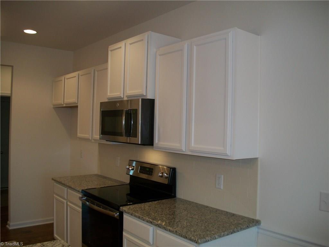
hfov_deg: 56.8
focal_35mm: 32
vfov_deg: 44.2
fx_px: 304
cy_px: 124
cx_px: 164
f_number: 2.9
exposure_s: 1/30
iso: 80
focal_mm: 5.7
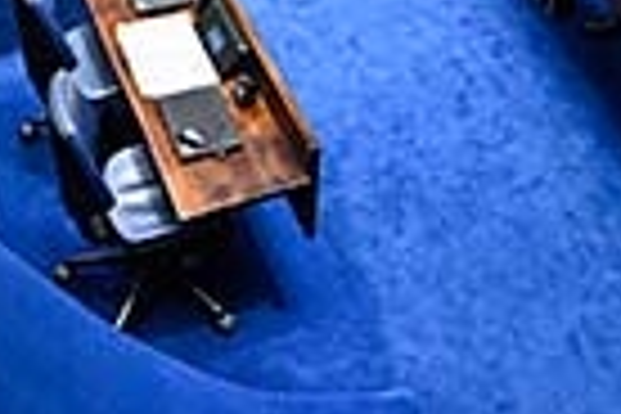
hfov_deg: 23.4
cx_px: 360
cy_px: -414
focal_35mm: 87
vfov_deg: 13.5
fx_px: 1501
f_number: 4
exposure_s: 1/200
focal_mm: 14
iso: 3200
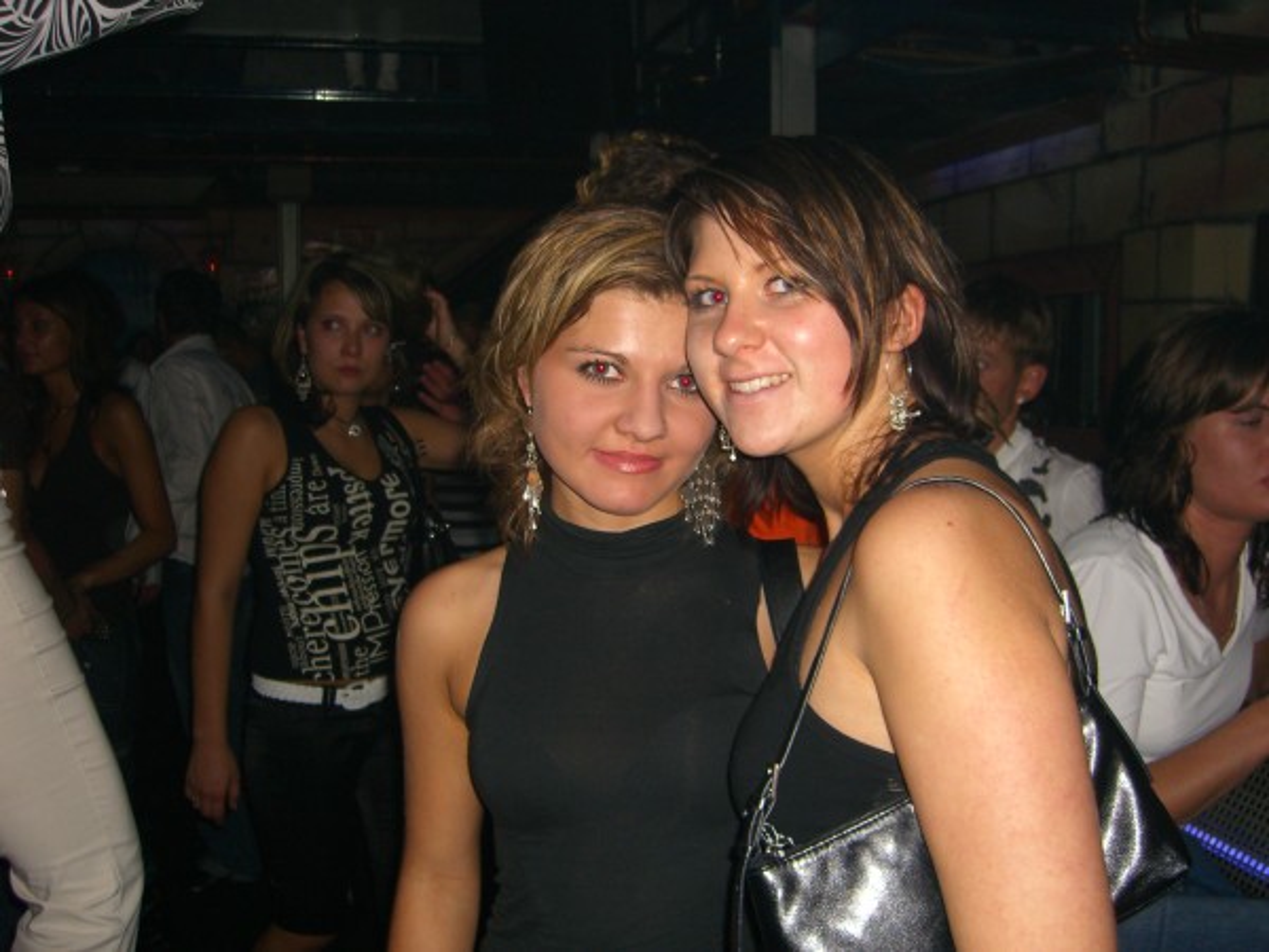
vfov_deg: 37.7
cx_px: 634
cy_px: 476
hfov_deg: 49.0
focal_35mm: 38
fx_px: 1393
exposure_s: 1/60
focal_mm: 7.9
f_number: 2.8
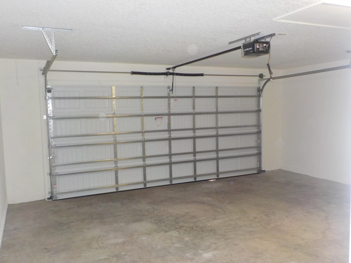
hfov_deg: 60.0
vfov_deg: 46.8
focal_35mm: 30
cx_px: 176
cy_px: 132
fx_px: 304
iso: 320
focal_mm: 4.1
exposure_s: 1/30
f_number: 3.3
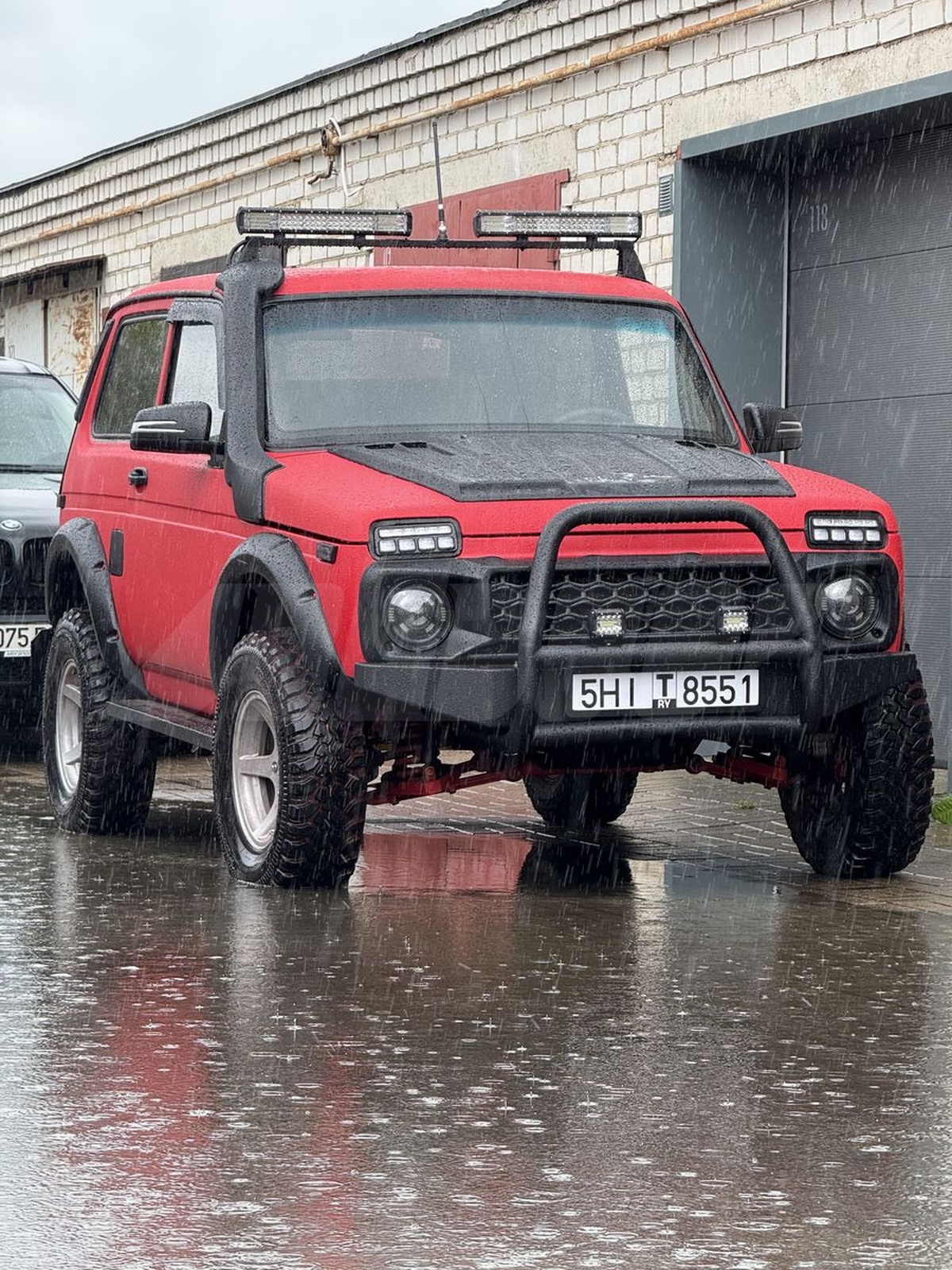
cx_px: 476
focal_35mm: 120
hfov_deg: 12.3
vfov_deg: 16.4
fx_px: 4400
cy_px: 635
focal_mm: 15.66
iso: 64
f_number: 2.8
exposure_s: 1/261
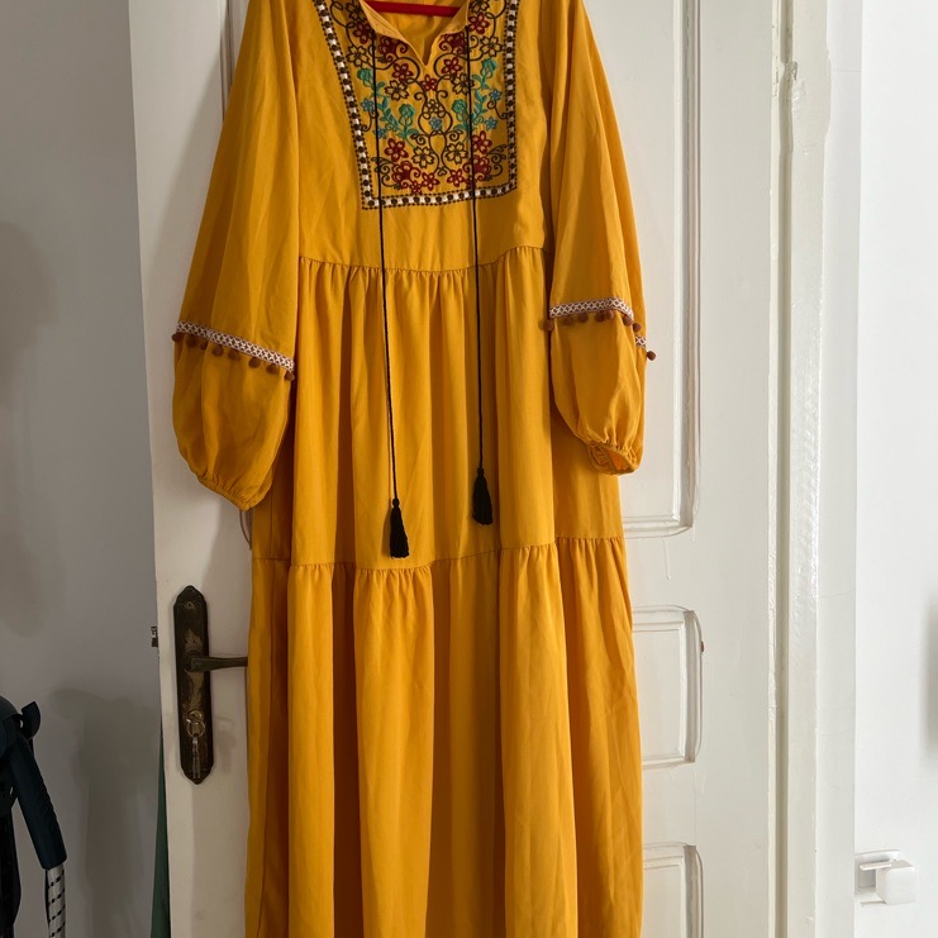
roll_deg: +0.8
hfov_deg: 52.5
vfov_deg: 52.5
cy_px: 484
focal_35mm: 31
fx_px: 950
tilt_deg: -4.3
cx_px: 466
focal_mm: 5.7
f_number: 1.5
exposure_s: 1/114
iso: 125
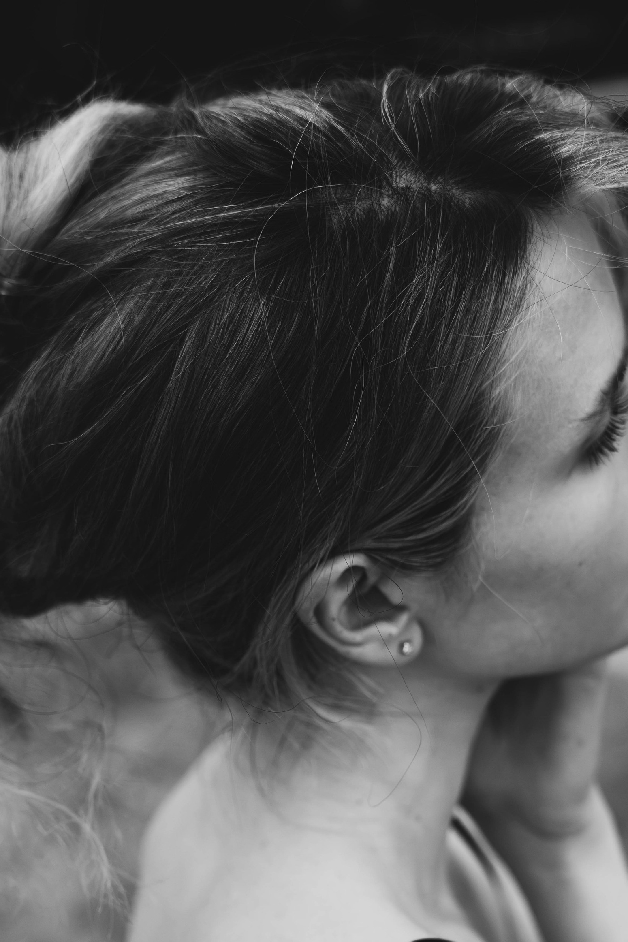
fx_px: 1910
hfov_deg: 18.7
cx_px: 363
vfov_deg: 27.4
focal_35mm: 73
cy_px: 670
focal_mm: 44.2
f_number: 3.5
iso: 1600
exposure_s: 1/800
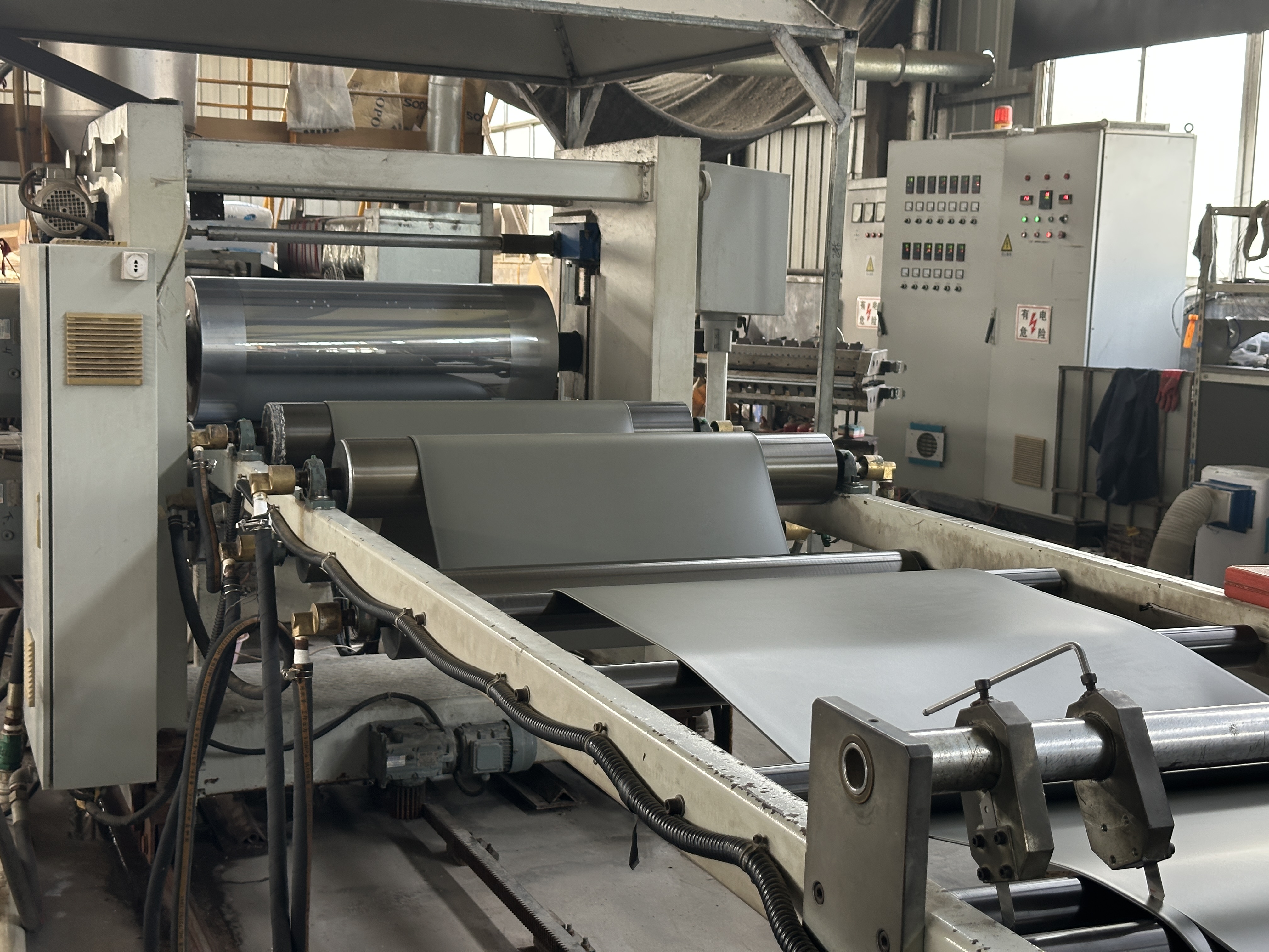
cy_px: 476
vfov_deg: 30.3
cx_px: 634
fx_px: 1760
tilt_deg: -7.8
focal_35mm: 48
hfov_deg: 39.7
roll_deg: -1.1
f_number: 1.78
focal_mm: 6.86
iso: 160
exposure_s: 1/60
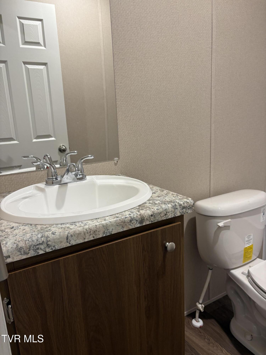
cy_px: 178
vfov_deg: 67.3
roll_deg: +4.3
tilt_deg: -7.8
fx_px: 266
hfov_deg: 53.1
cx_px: 133
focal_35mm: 26
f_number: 1.6
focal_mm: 5.96
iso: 100
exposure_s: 1/60
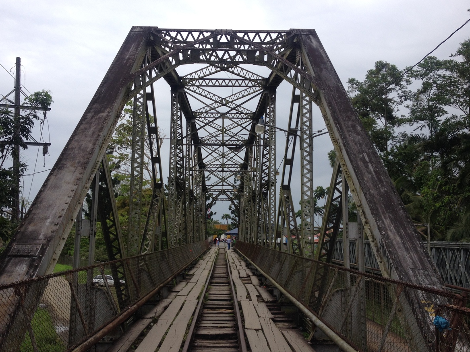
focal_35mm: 36
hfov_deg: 51.4
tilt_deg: +3.5
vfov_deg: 39.6
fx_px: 489
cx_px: 232
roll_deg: -0.5
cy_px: 172
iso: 50
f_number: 2.4
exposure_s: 1/1493
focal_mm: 4.28
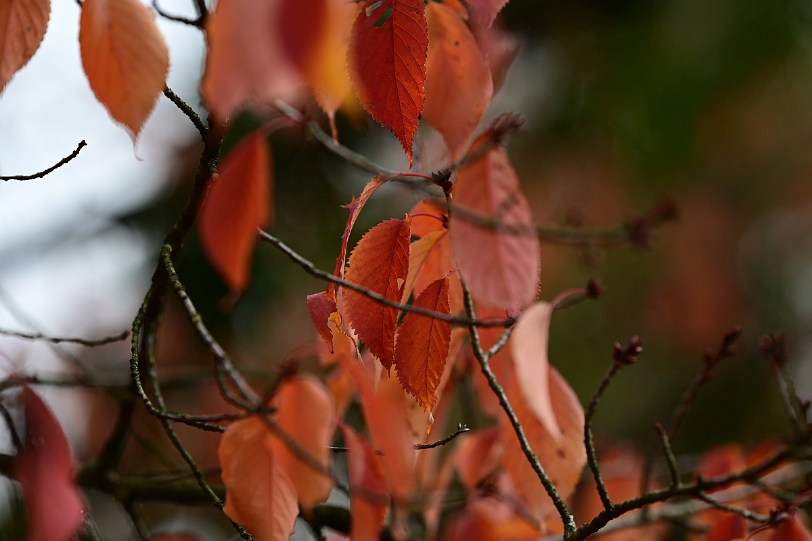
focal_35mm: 135
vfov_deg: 10.2
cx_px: 406
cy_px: 270
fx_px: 3045
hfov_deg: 15.2
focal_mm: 135
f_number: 1.8
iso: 100
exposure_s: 1/1600
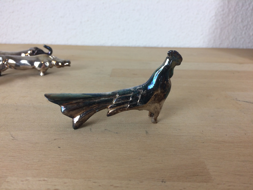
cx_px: 126
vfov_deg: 48.2
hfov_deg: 61.7
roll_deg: -1.9
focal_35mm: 29
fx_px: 212
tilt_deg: -21.1
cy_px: 95
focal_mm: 4.15
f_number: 2.2
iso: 32
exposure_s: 1/50
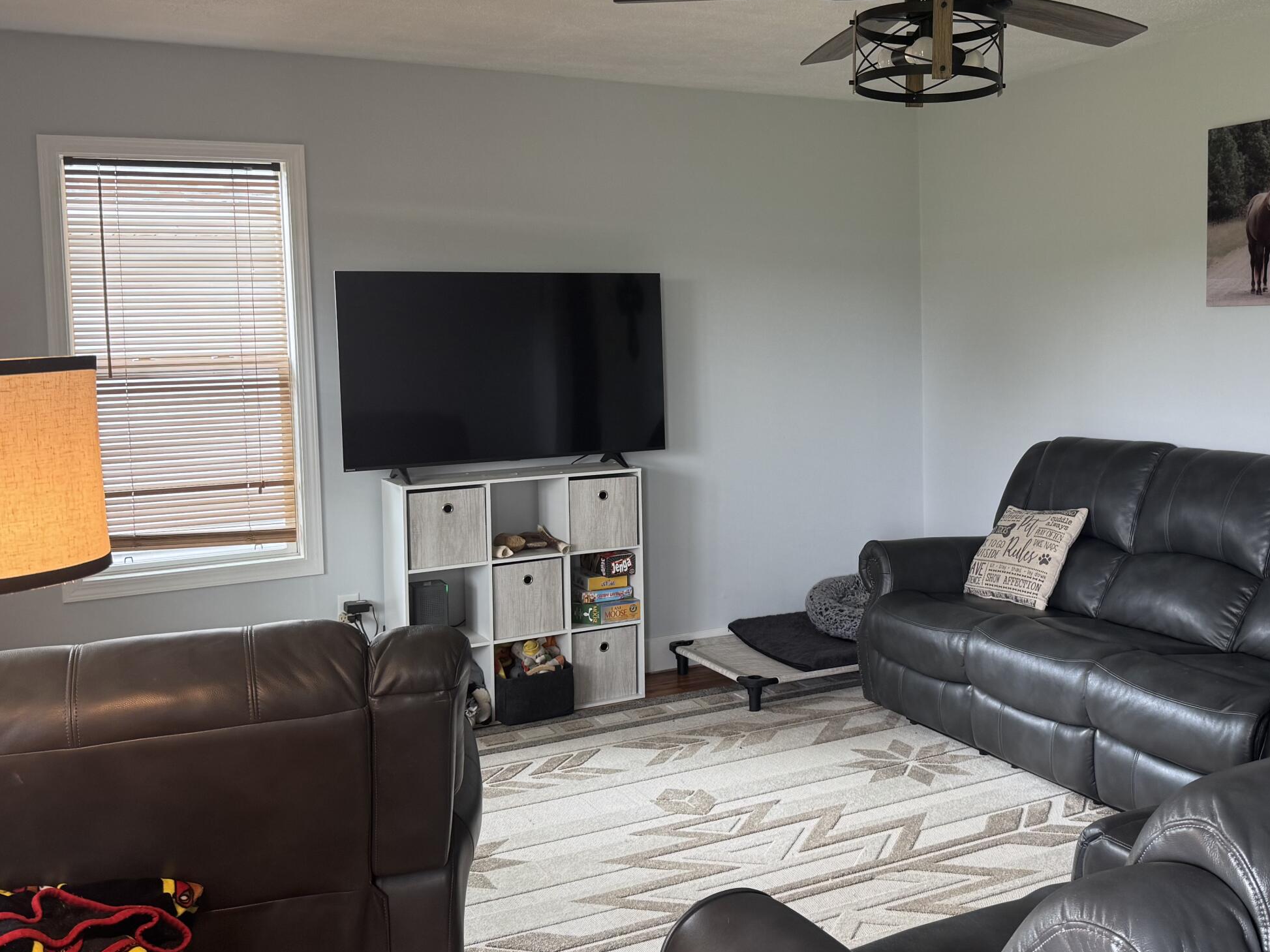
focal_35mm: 37
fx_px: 1357
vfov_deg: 38.6
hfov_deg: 49.5
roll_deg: +1.3
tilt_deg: -3.4
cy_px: 400
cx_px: 811
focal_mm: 6.76
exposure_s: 1/60
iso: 125
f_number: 1.78
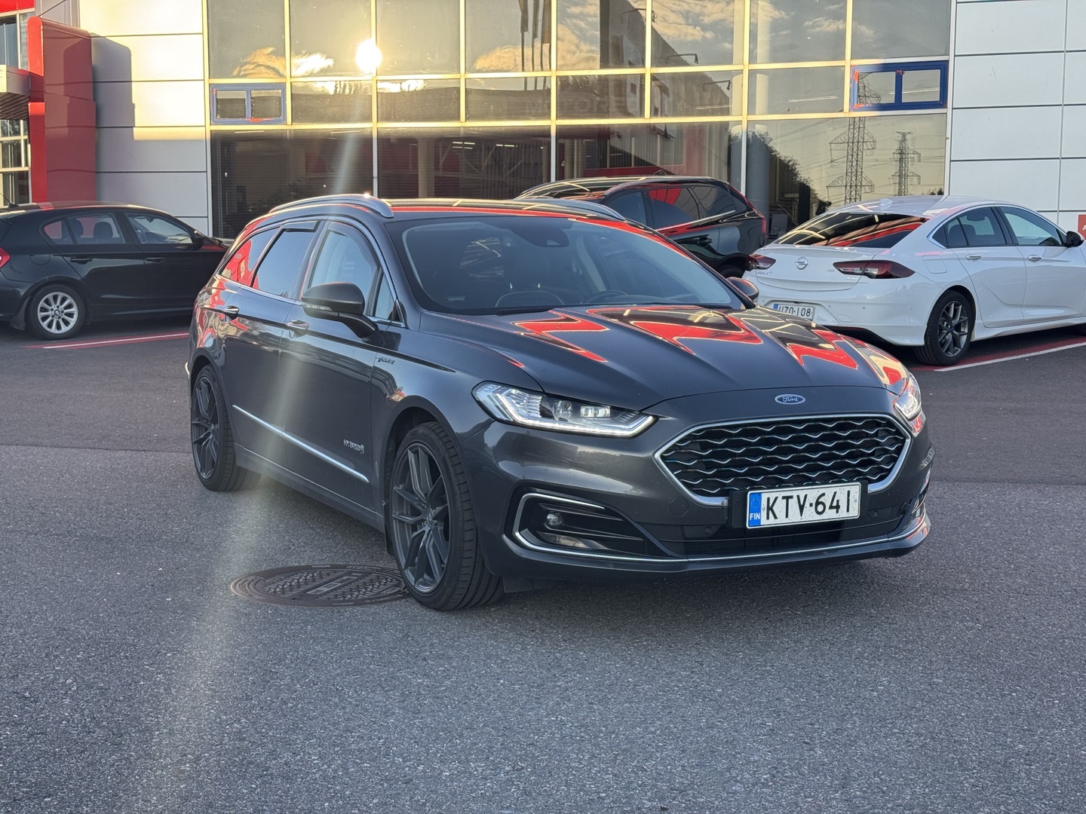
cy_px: 407
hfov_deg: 39.7
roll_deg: +0.2
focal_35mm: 48
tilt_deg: -5.7
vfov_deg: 30.3
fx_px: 1506
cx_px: 543
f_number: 1.78
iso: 64
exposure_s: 1/633
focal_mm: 6.76
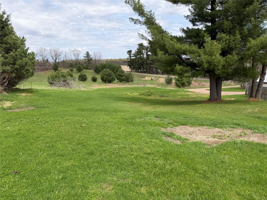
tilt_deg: -10.5
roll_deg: +1.2
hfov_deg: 71.6
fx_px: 185
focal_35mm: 24
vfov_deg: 56.8
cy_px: 100
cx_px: 134
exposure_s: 1/3425
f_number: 1.78
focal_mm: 6.76
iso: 80
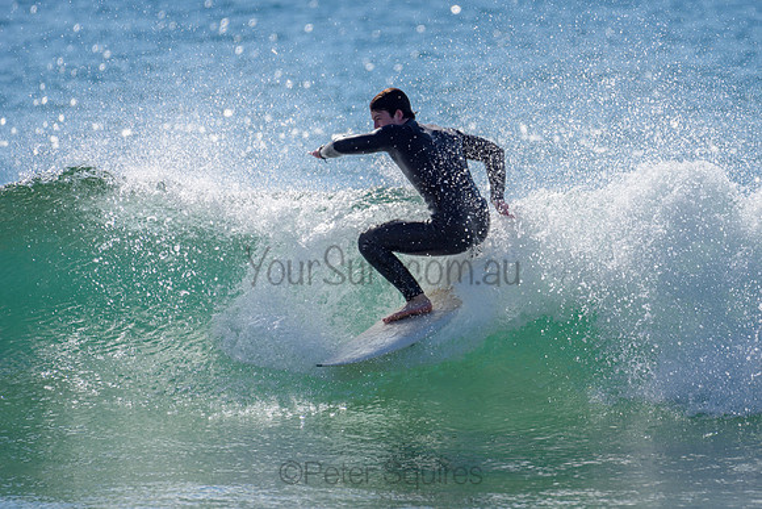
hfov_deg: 3.4
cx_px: 467
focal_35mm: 613
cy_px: 231
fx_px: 12982
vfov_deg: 2.2
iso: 125
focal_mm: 500
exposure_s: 1/2000
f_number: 5.6
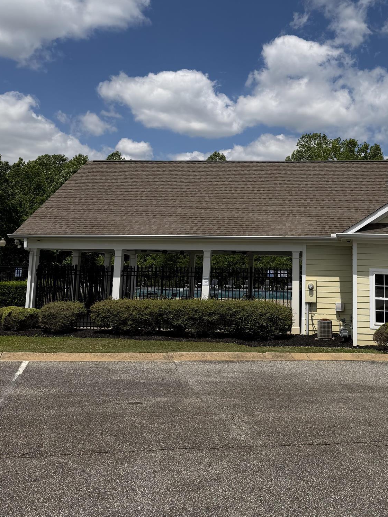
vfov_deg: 49.6
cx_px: 285
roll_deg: -0.4
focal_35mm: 37
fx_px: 553
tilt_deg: +6.5
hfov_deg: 37.8
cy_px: 193
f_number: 1.78
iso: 80
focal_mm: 6.76
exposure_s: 1/10309
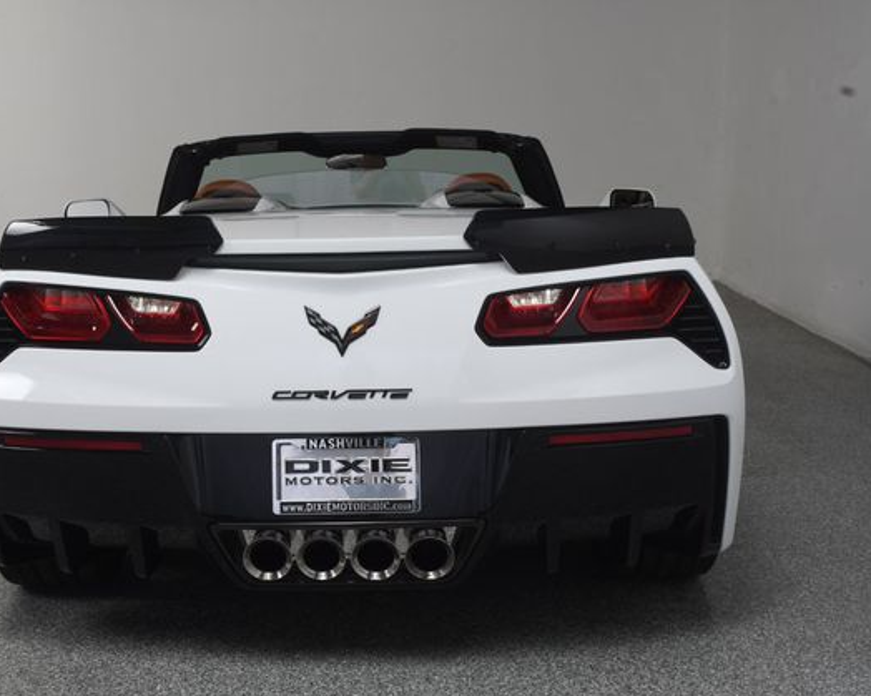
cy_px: 352
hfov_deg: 34.1
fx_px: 1418
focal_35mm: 55
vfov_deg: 27.6
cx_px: 352
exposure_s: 1/160
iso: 100
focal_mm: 32
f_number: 13
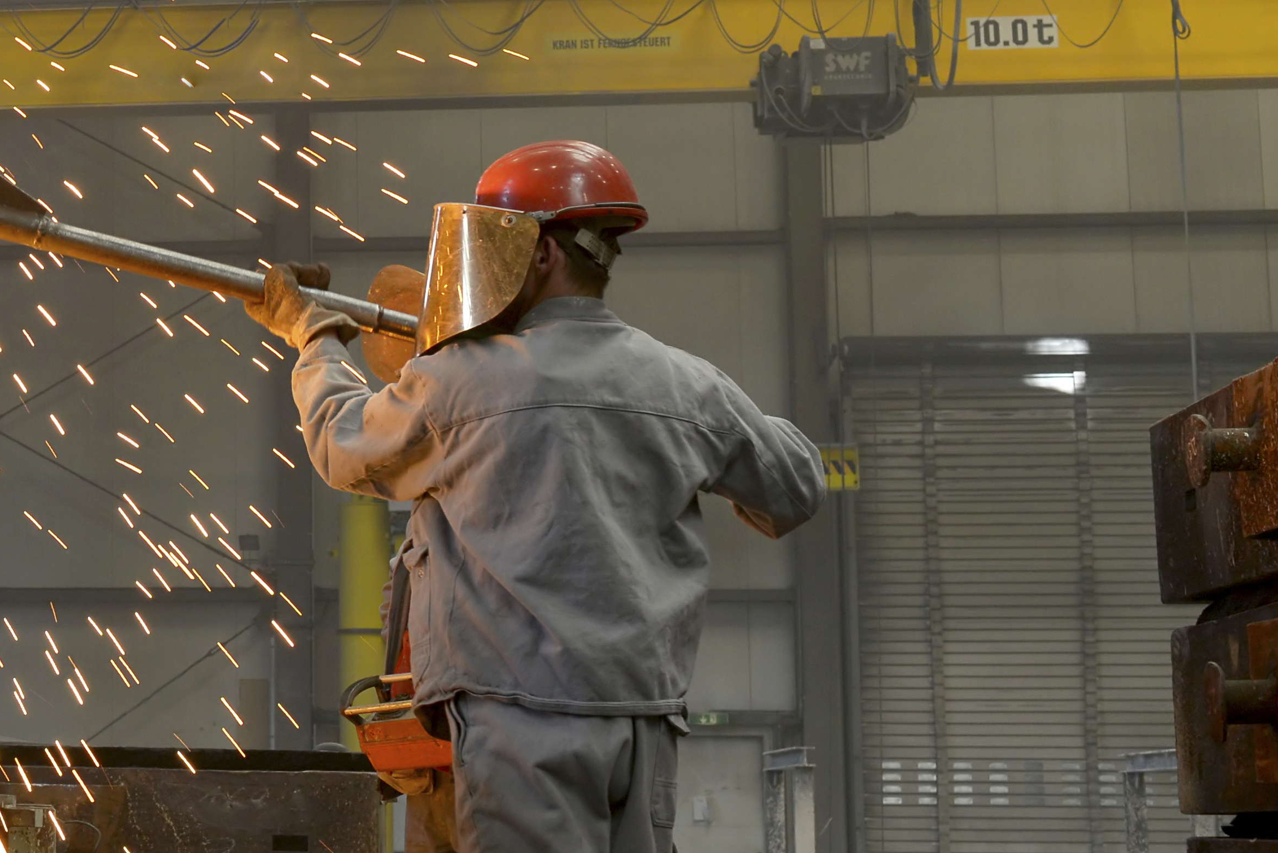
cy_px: 270
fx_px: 3196
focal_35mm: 90
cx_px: -181
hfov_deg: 21.3
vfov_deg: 15.2
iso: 800
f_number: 5.6
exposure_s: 1/60
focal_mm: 35
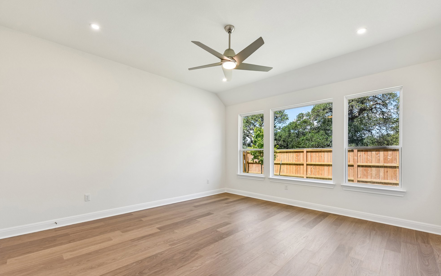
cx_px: 222
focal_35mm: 16
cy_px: 150
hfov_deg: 97.8
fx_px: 192
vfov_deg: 71.1
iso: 100
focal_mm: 15
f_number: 8
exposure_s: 1/30
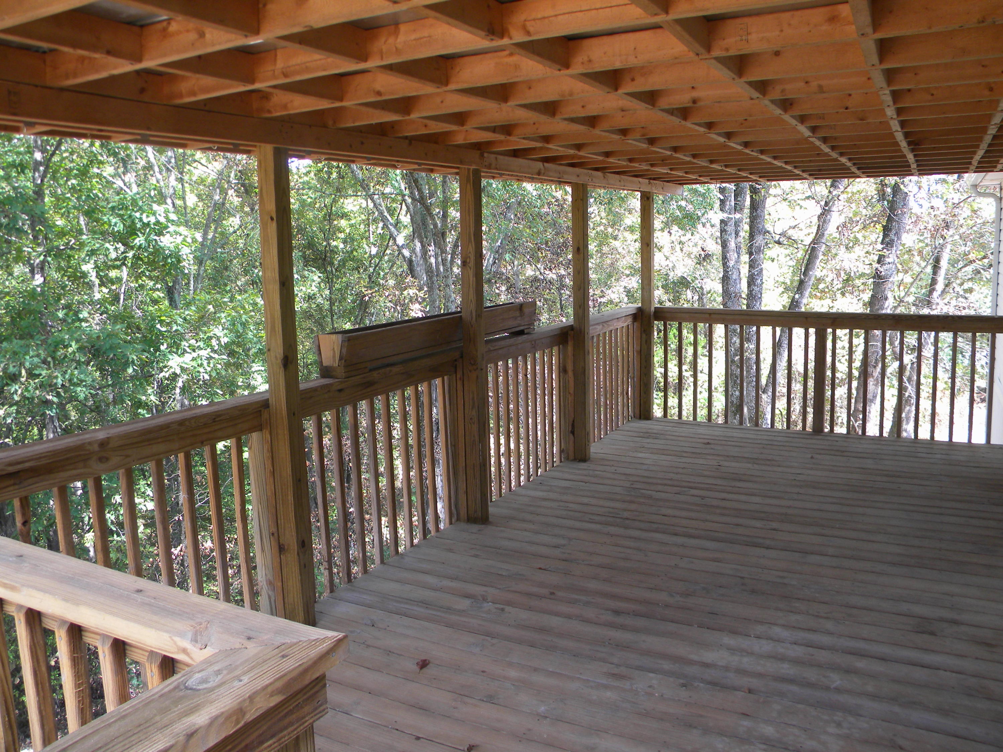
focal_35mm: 28
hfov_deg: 63.4
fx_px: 811
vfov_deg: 49.7
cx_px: 502
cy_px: 376
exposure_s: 1/59.7
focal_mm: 5
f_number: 3.5
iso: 97
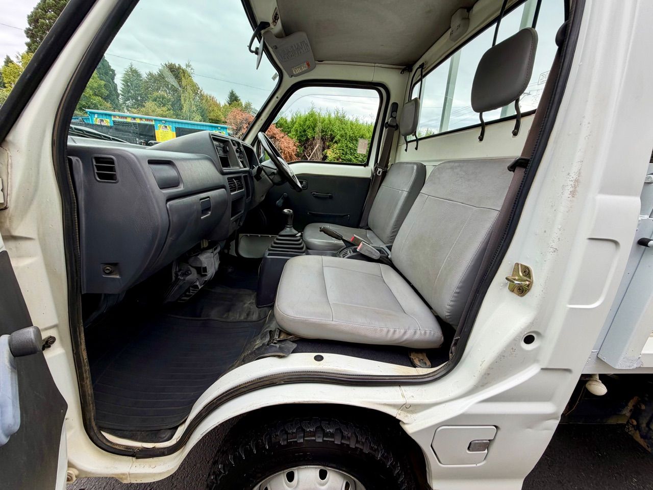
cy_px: 245
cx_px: 326
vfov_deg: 85.7
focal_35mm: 14
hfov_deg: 102.1
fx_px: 264
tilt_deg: -18.8
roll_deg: -4.3
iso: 50
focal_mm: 2.22
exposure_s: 1/270
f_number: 2.2
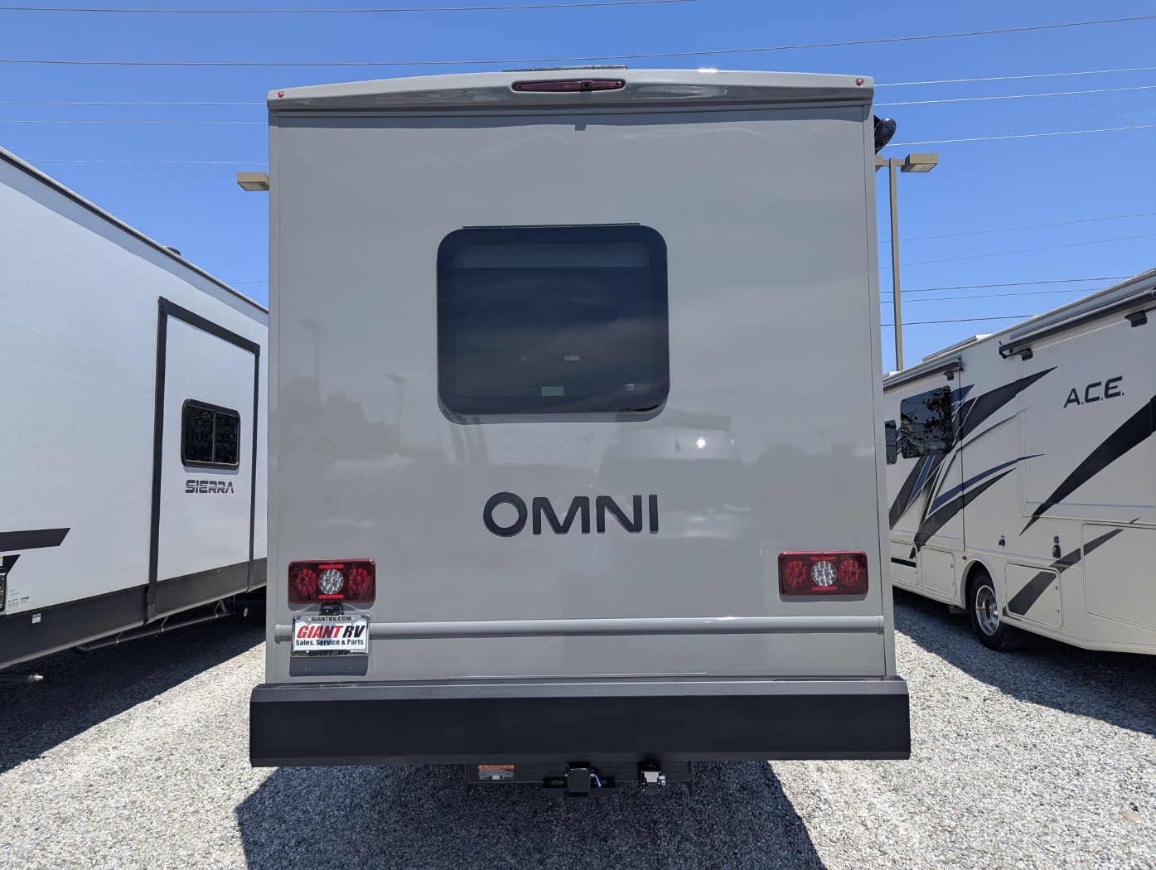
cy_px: 435
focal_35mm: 24
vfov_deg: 56.9
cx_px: 578
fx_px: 803
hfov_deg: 71.5
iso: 41
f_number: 1.85
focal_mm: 6.81
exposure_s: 1/1639
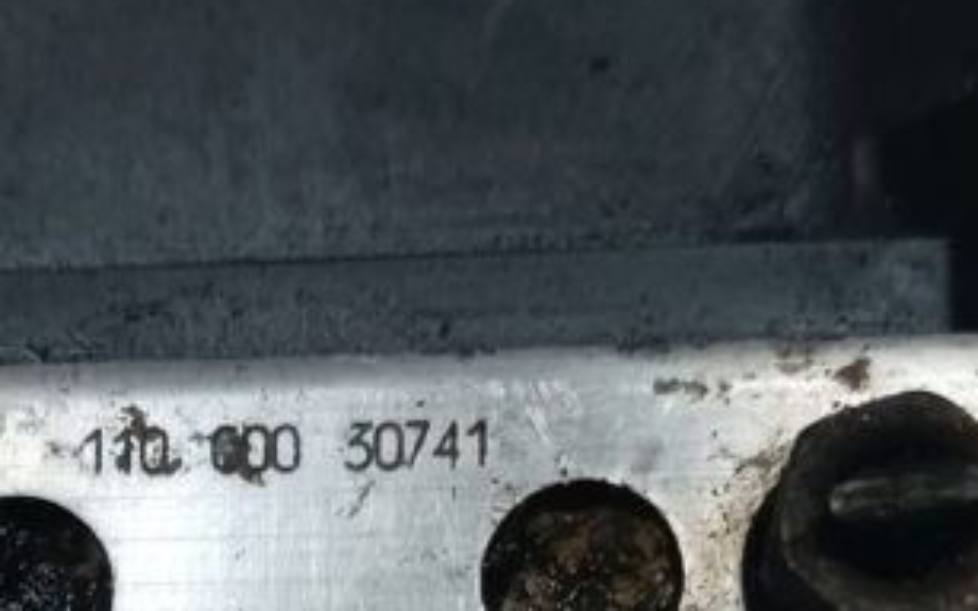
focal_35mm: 87
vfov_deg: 13.7
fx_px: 2319
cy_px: 1033
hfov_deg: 23.7
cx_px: 293
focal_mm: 4
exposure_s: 1/33.3
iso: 250
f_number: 1.8
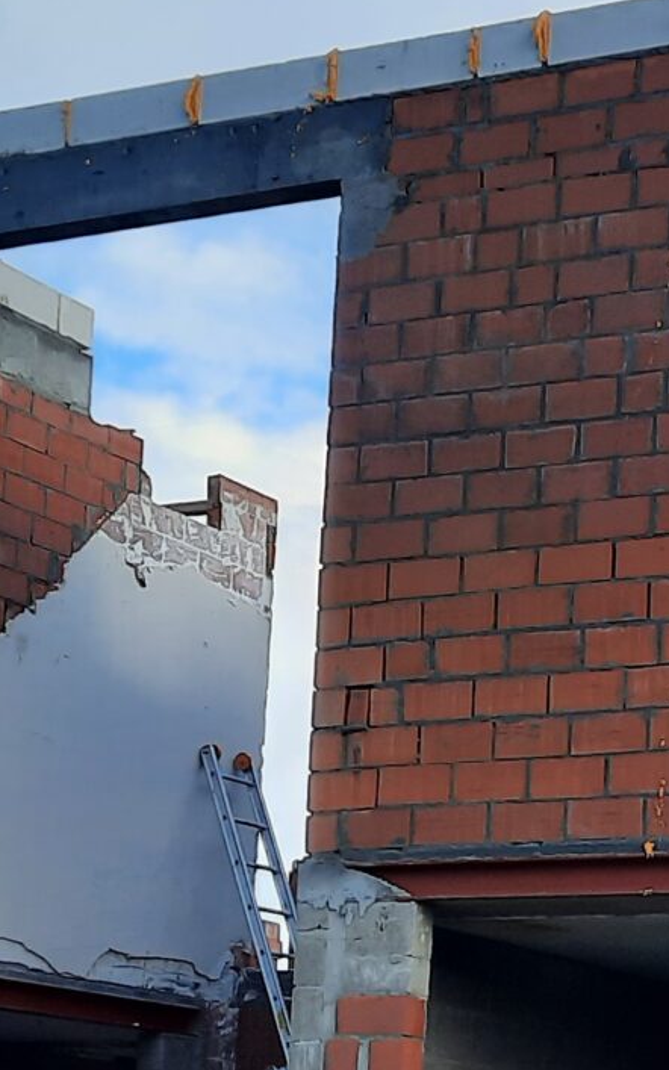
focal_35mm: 96
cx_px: 652
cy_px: 781
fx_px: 2800
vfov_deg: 21.5
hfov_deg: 13.5
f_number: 2
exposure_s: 1/720
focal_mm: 4.6
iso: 32
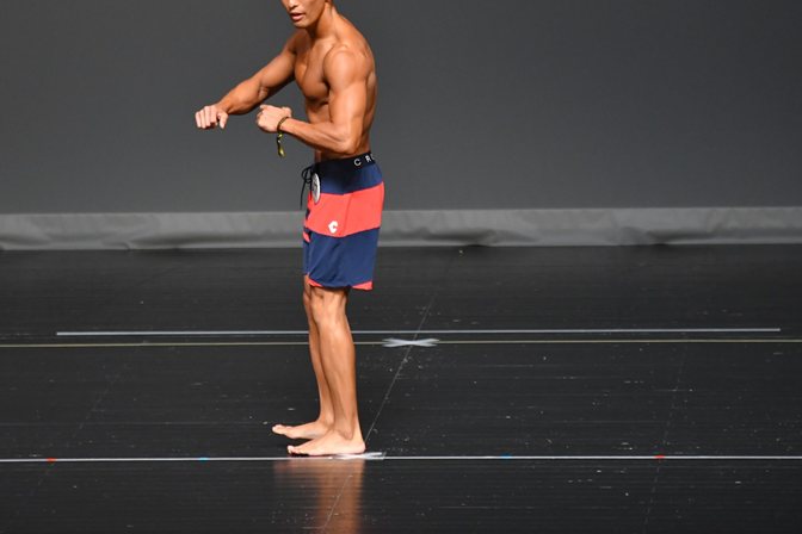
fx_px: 8866
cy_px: 231
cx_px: 348
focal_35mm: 398
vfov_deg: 3.5
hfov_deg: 5.2
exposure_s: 1/400
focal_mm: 230
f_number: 5.6
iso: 2500
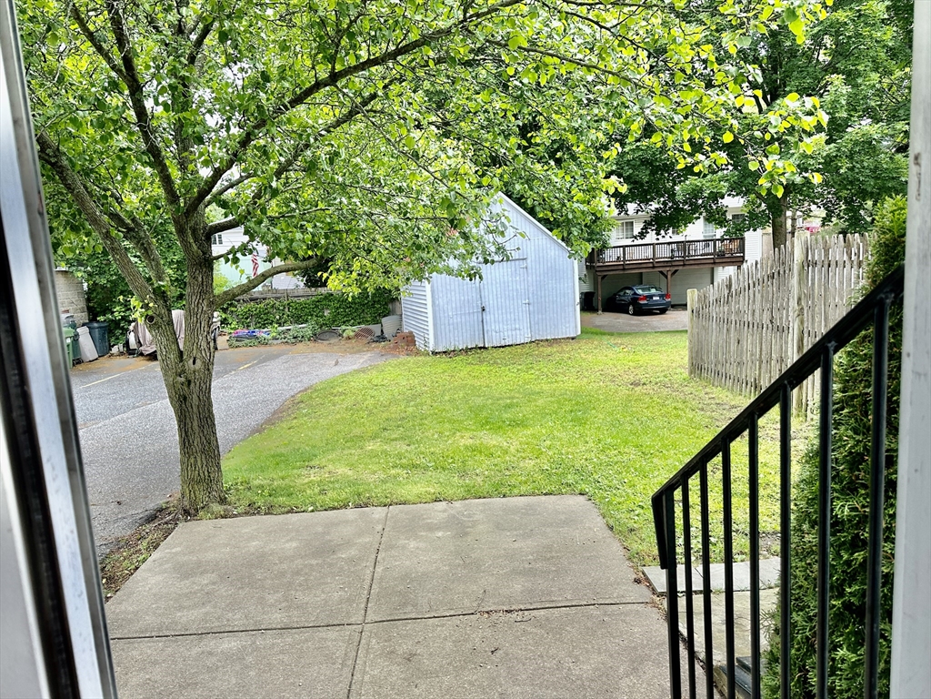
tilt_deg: -9.7
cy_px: 350
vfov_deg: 56.8
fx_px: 645
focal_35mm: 24
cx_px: 466
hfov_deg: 71.6
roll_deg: +3.7
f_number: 1.78
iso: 64
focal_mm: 6.86
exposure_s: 1/202
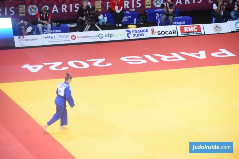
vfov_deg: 6.5
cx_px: 120
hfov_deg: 9.8
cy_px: 80
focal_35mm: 210
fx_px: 1394
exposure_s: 1/500
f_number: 7.1
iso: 6400
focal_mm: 140
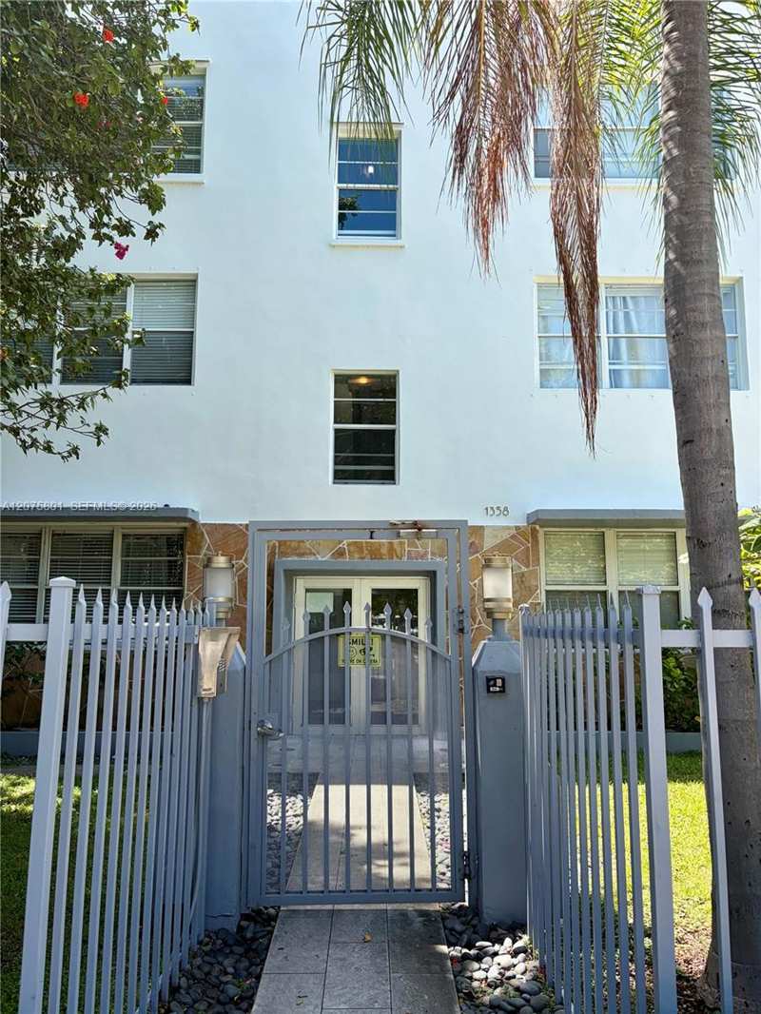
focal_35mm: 26
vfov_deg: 67.3
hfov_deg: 53.1
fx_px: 762
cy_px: 507
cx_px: 380
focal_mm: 5.96
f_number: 1.6
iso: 50
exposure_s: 1/820
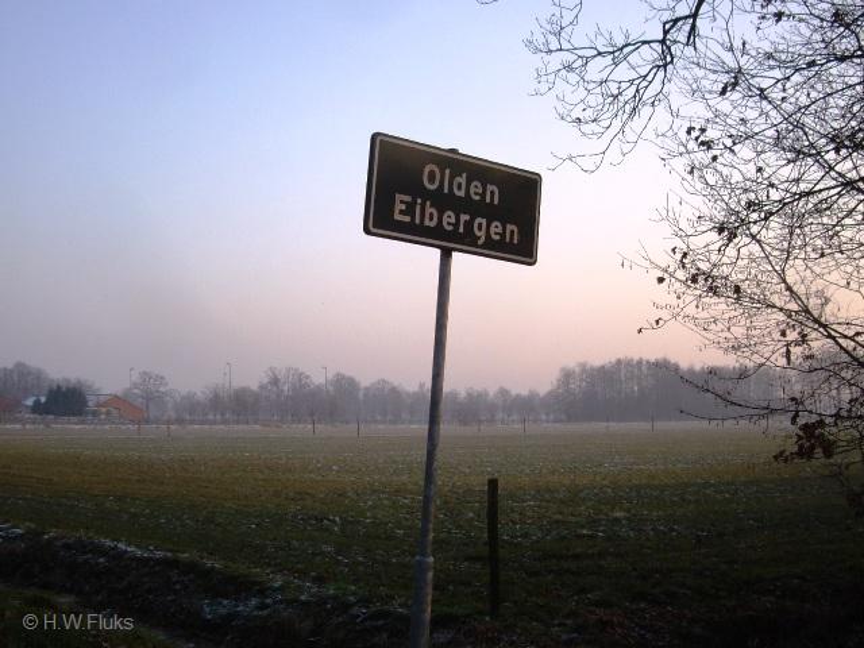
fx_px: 948
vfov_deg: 37.7
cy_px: 324
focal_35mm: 38
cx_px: 432
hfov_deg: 49.0
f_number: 2.8
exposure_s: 1/320
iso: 64
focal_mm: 7.9
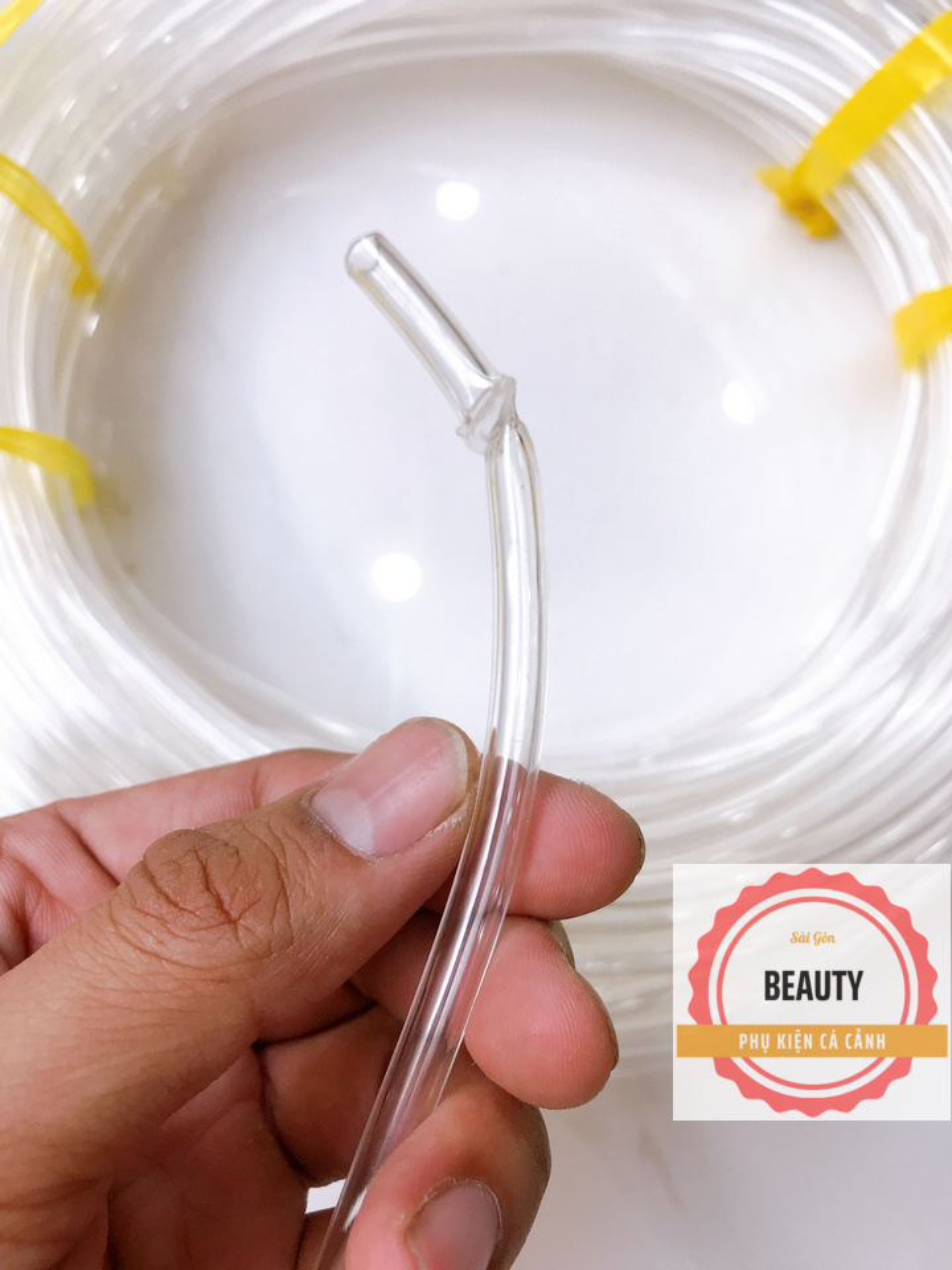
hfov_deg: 49.7
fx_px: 1027
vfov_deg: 63.4
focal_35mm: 28
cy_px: 635
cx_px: 476
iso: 32
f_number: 1.8
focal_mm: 3.99
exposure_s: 1/100
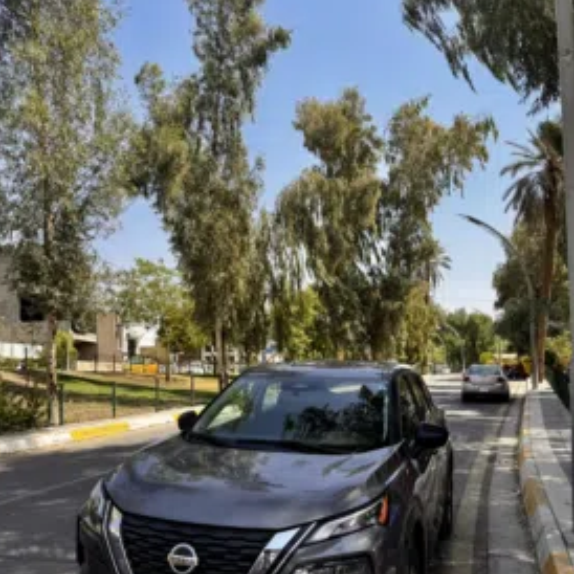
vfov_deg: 52.3
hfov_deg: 52.5
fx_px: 582
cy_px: 331
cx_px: 262
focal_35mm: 31
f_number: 1.78
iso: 80
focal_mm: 6.76
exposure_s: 1/2833
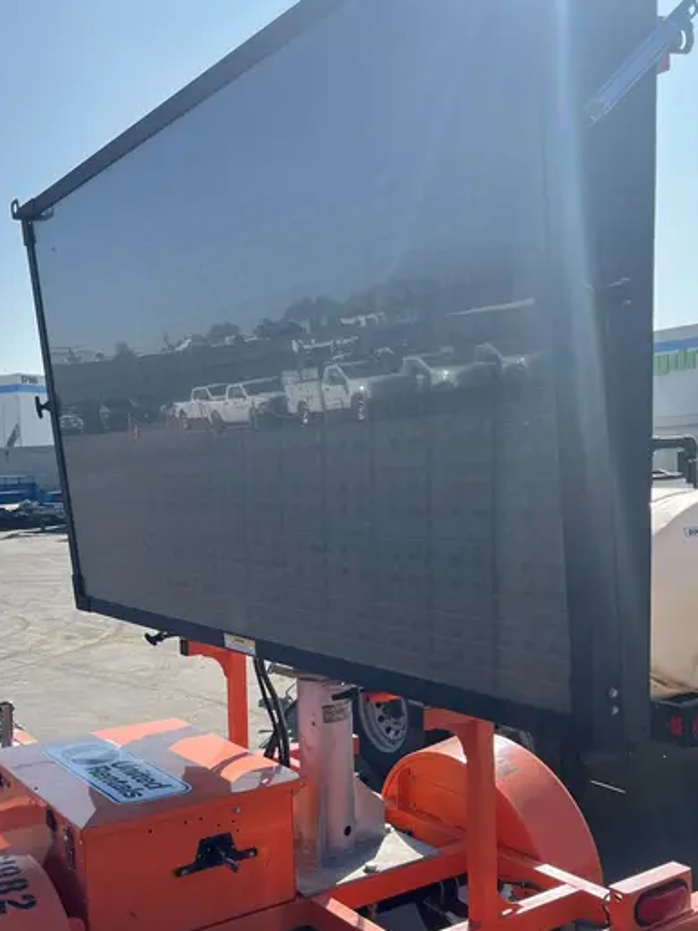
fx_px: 995
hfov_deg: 38.6
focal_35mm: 37
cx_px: 320
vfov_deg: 49.8
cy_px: 569
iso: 50
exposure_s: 1/2967
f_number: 1.6
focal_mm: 5.1
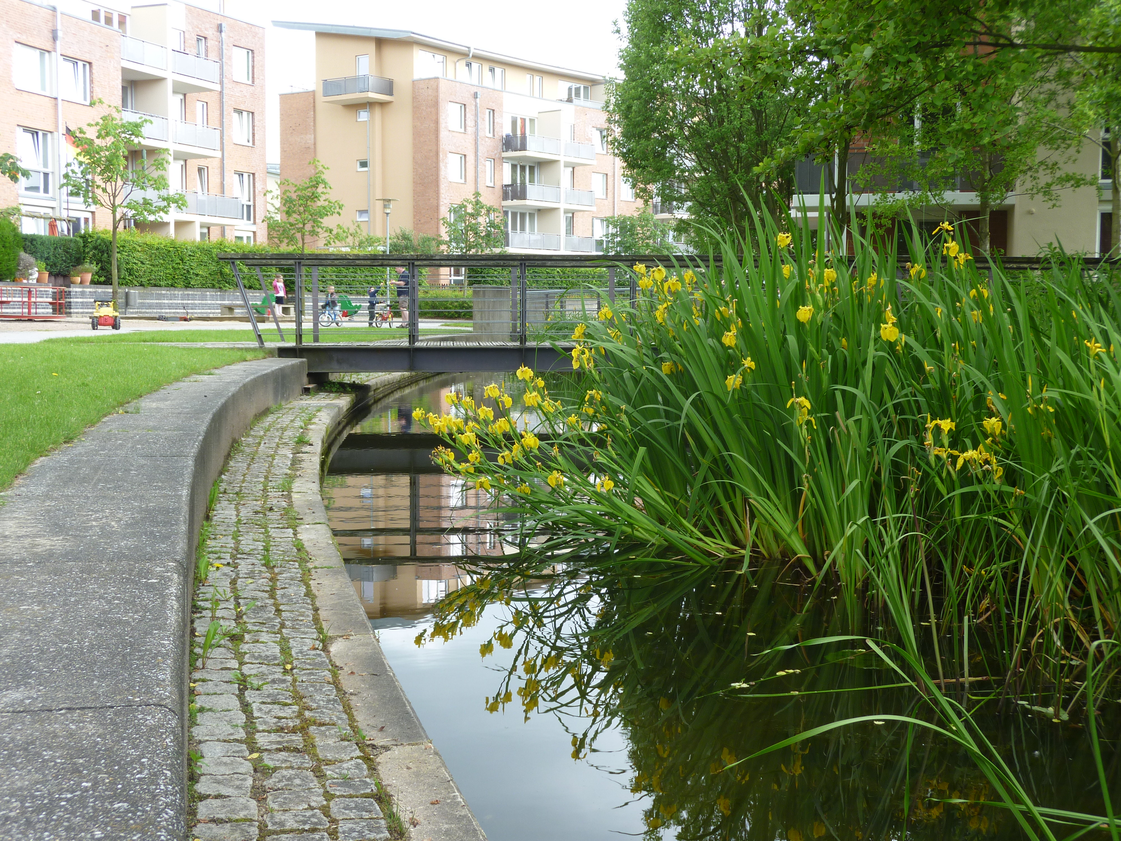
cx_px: 560
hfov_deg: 46.8
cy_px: 420
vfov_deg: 36.0
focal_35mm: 40
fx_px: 1295
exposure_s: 1/40
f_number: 4
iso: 100
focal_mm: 7.2
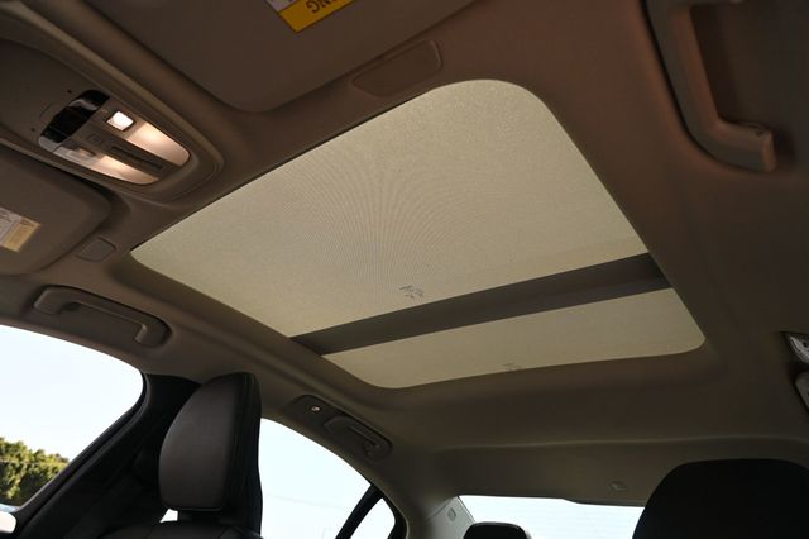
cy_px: 270
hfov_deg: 73.8
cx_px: 404
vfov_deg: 53.1
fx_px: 539
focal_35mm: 24
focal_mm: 16
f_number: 4.5
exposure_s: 1/250
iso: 200
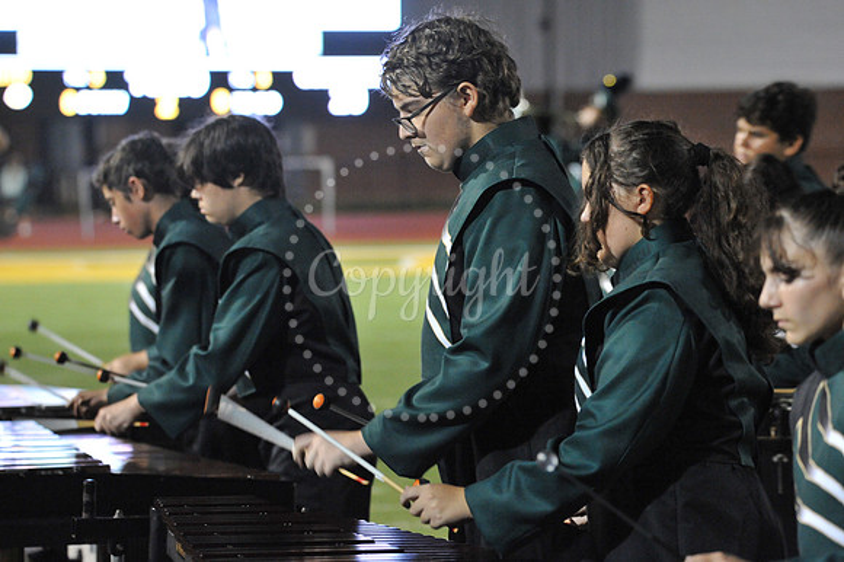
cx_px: 422
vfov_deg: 6.9
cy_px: 281
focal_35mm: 200
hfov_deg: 10.3
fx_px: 4686
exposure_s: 1/160
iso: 6400
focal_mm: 200
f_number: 6.3
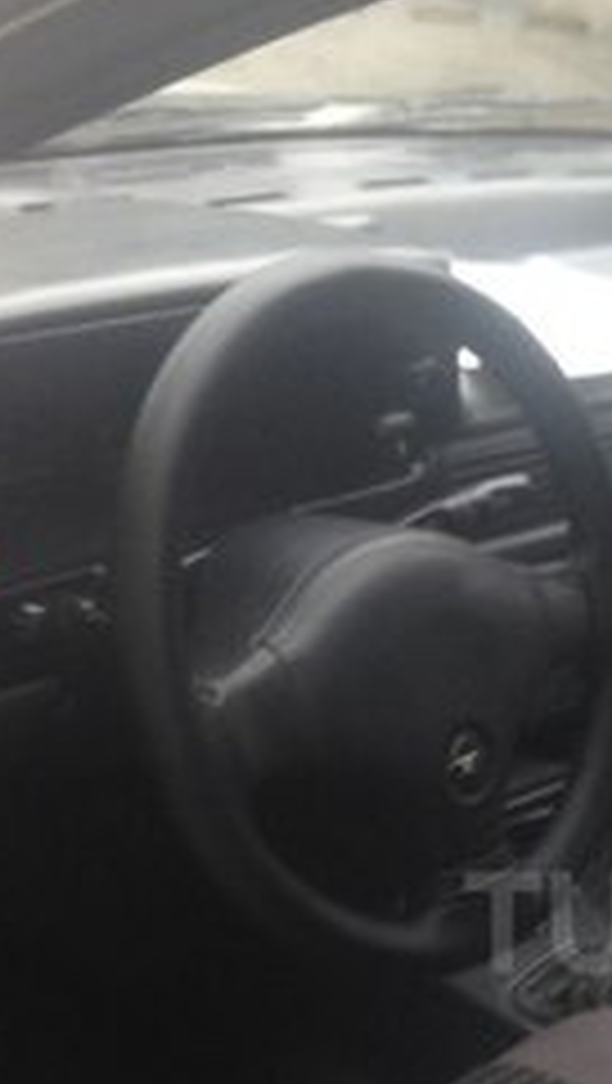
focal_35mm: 74
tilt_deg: -30.8
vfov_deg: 27.8
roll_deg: -15.2
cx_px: 810
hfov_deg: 15.5
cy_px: 922
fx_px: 2130
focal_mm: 4.12
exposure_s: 1/30
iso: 50
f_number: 2.4
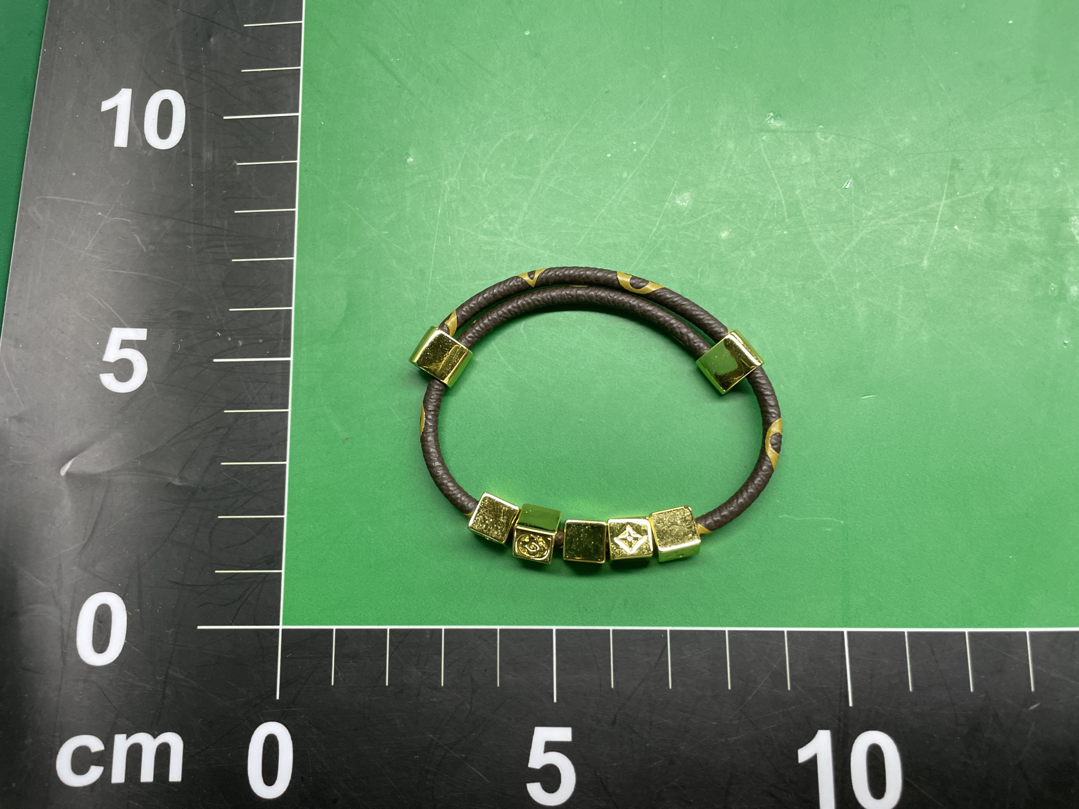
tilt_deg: -78.7
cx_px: 540
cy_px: 404
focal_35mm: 26
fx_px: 810
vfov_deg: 53.1
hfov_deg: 67.3
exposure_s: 1/100
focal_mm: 4.2
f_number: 1.6
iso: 100
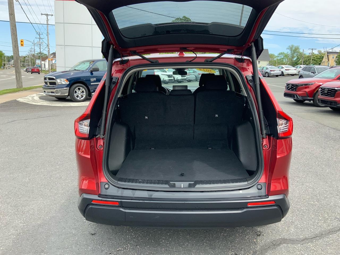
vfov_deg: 48.2
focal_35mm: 29
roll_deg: -2.7
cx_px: 170
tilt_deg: -12.6
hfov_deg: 61.7
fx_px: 285
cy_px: 128
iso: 16
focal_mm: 3
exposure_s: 1/627
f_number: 1.8
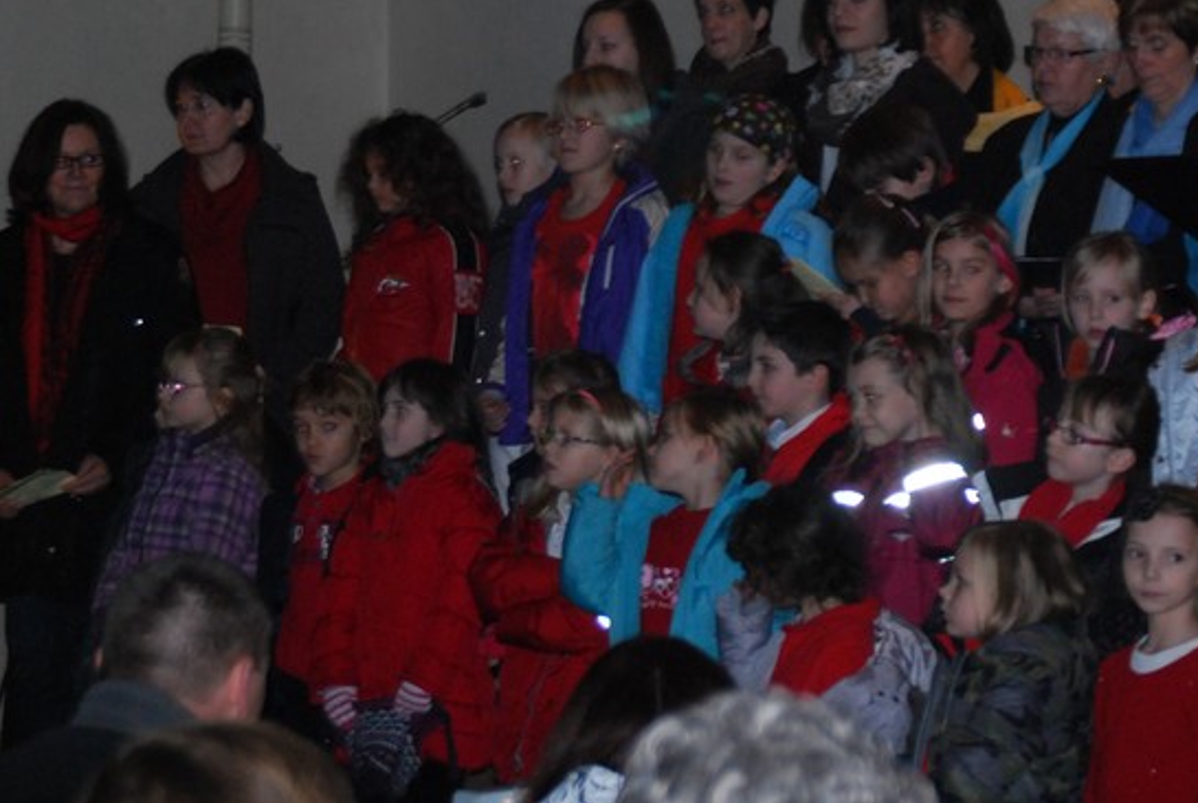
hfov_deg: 14.3
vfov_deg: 9.6
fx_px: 4765
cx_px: 817
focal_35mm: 143
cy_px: 276
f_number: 5
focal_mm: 52
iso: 800
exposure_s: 1/60
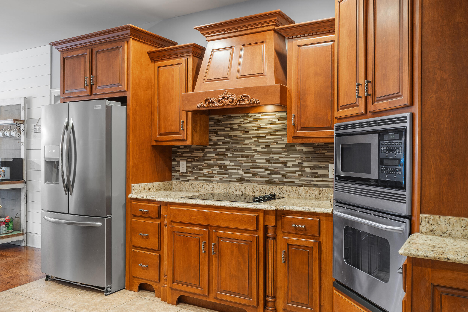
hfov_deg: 61.9
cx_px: 234
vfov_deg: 43.6
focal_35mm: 30
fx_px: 390
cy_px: 156
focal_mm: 20
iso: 250
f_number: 9
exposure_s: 2.5
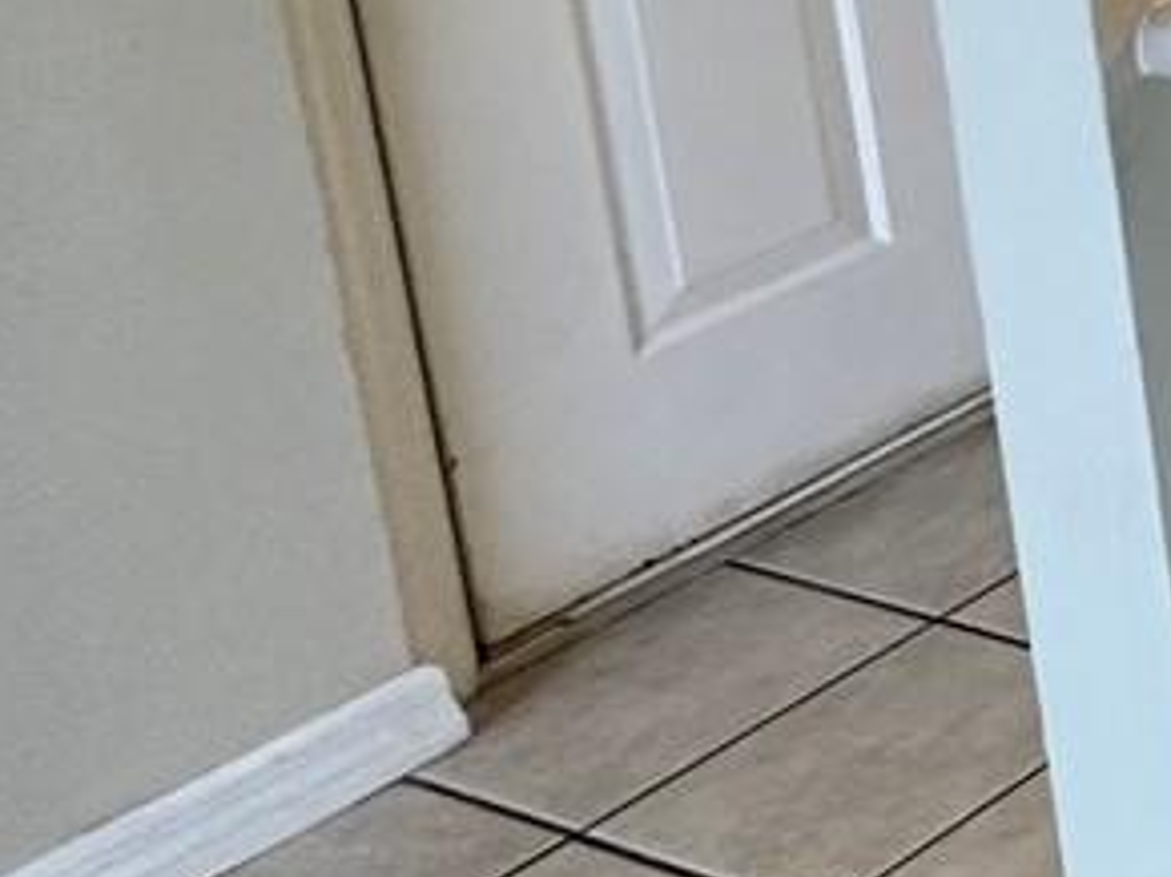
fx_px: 2604
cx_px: 2881
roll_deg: +0.6
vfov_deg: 16.5
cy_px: -616
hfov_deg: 14.6
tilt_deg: -10.0
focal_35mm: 77
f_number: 2.2
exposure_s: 1/60
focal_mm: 2.22
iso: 200
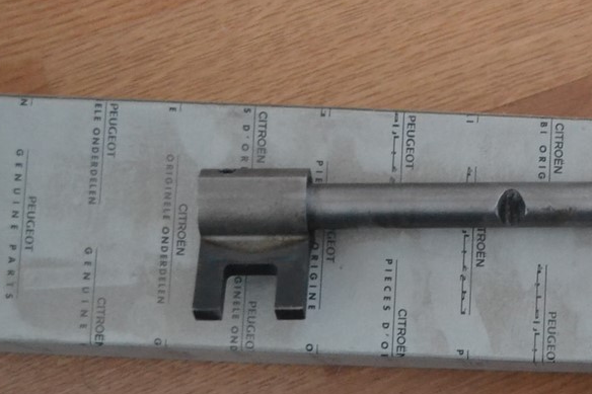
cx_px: 668
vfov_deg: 13.1
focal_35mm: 104
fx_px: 1710
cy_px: 289
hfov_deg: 18.8
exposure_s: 1/30
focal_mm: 30
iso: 3200
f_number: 4.5
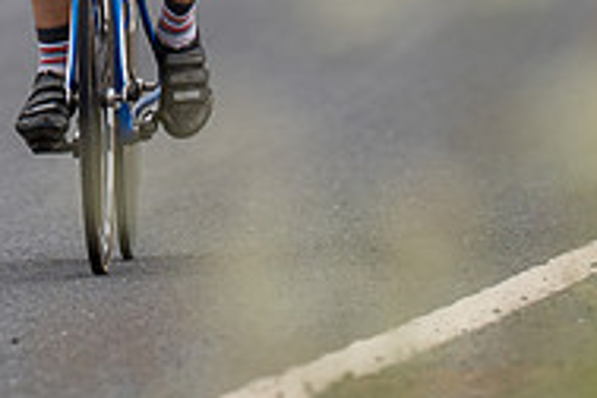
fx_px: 15919
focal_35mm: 960
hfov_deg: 2.1
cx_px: 178
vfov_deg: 1.4
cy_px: -167
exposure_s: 1/1250
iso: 160
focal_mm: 200
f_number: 3.2
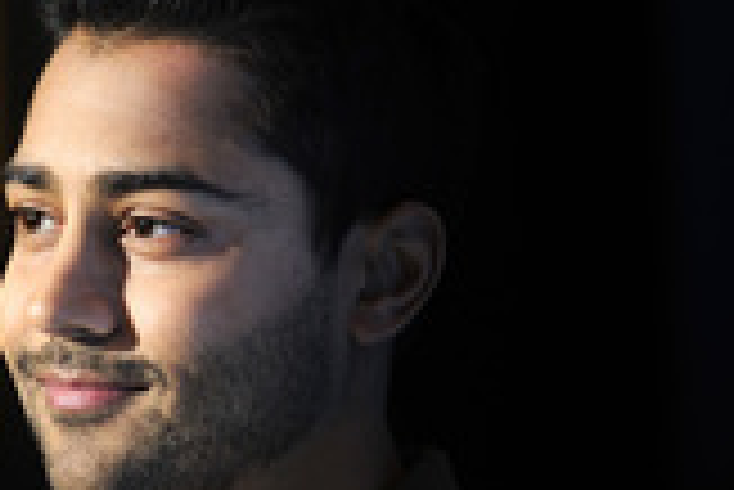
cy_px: 459
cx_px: -212
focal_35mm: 551
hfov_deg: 3.7
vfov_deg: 2.5
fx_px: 11244
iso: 200
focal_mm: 200
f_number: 4.5
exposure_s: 1/320
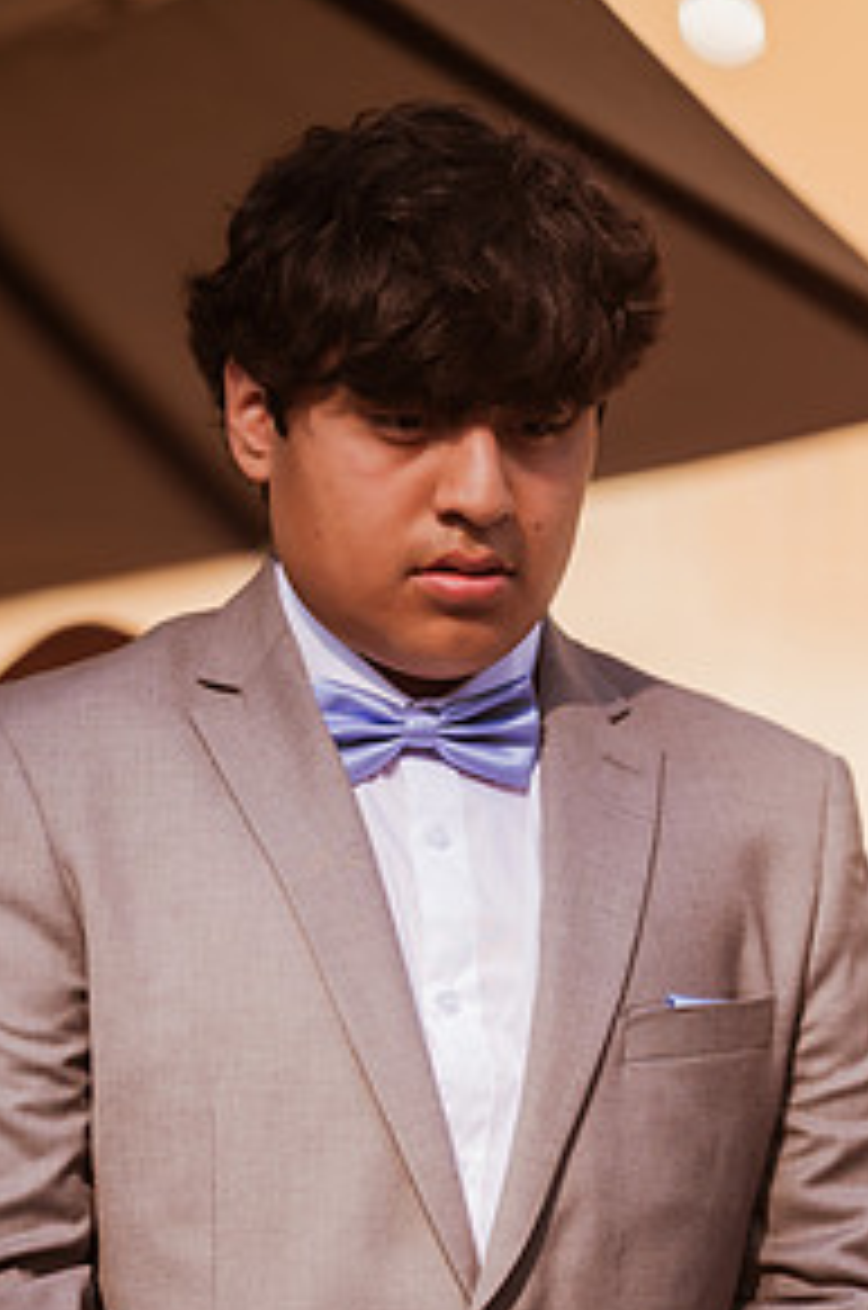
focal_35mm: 209
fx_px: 7585
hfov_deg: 6.5
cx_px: 340
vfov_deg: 9.8
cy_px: 981
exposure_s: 1/4000
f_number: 1.8
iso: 125
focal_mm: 135
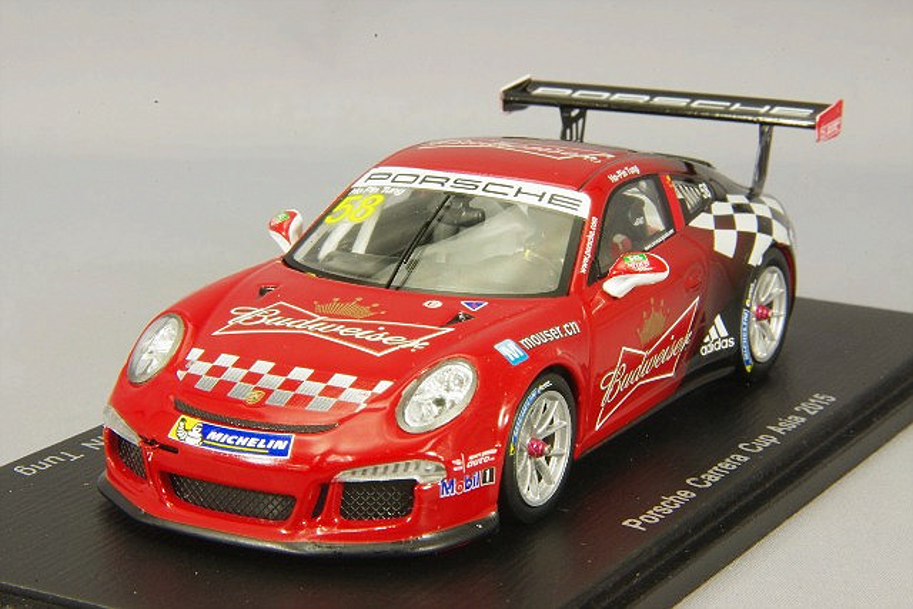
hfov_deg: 18.3
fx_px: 2841
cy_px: 304
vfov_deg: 12.2
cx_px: 456
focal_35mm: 112
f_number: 32
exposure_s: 1
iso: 400
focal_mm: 75
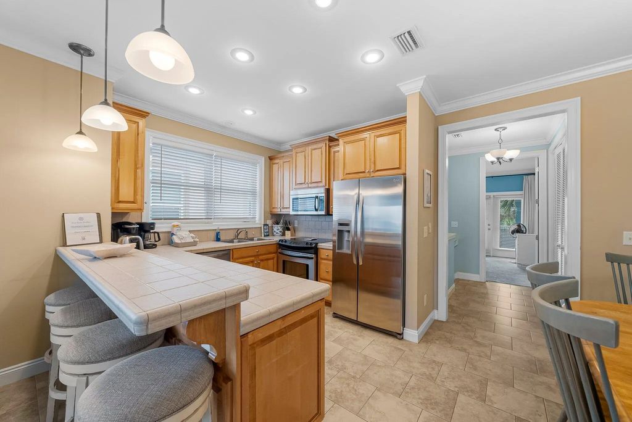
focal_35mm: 13
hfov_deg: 108.3
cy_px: 211
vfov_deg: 85.5
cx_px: 316
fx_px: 228
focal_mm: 13
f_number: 8
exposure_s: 1/20
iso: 400
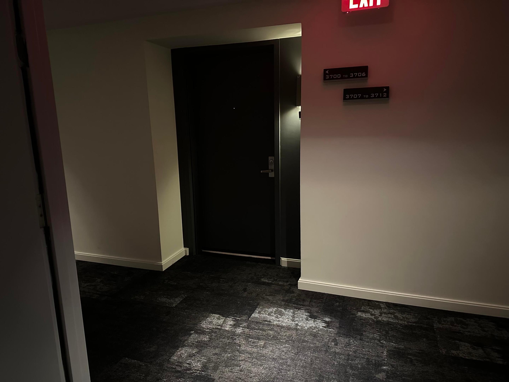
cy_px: 191
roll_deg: +1.1
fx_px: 353
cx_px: 254
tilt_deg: -10.8
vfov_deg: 56.8
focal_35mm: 24
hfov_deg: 71.6
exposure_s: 1/24
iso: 1600
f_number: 1.78
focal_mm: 6.86
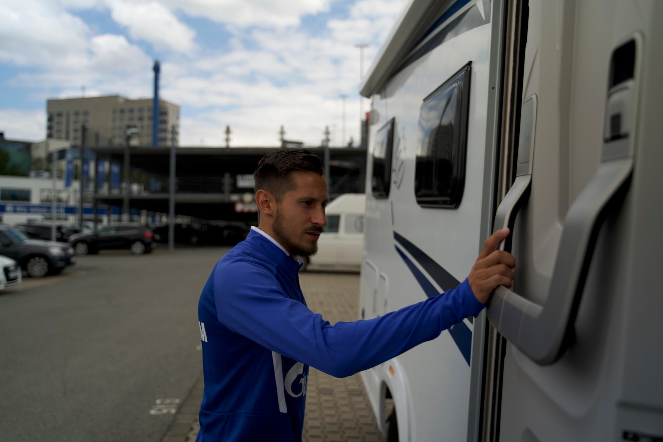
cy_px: 221
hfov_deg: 57.2
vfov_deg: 40.0
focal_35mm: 33
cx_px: 332
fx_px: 608
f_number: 2.8
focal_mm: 33
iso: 160
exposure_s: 1/100
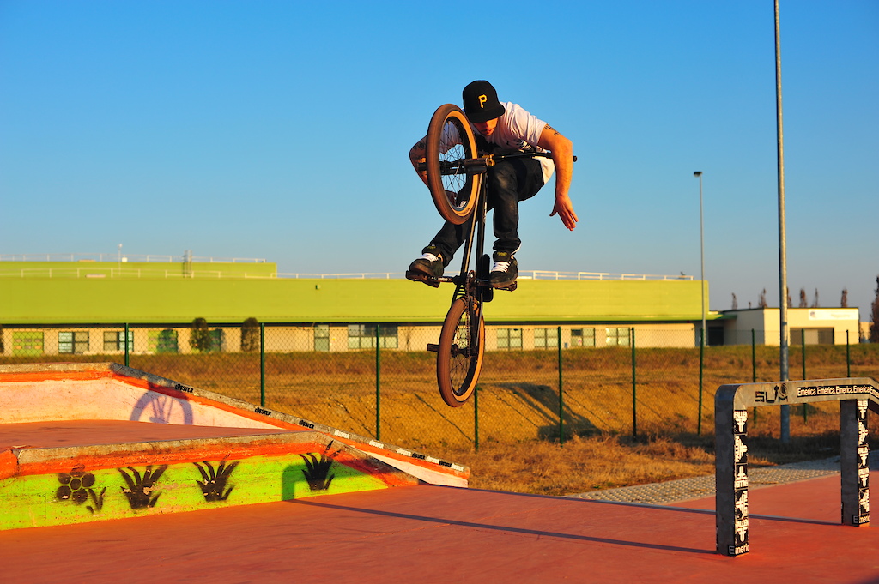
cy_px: 292
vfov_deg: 26.9
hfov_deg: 39.6
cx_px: 440
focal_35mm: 50
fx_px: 1220
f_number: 4
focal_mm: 50
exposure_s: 1/1000
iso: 200
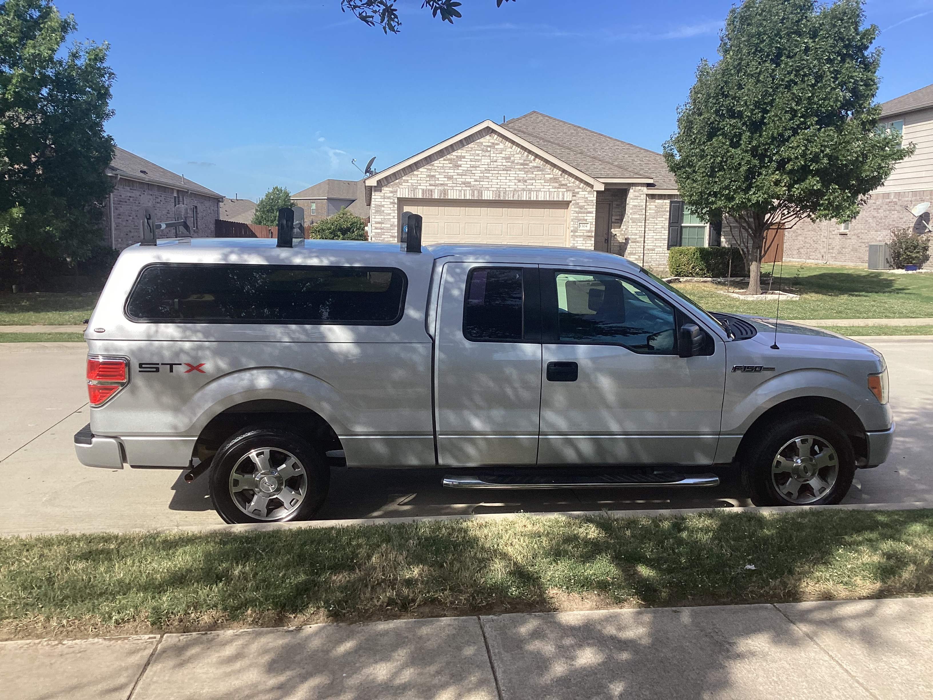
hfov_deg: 58.4
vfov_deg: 45.4
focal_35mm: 31
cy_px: 350
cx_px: 466
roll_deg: -1.4
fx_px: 836
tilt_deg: -7.4
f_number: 2.4
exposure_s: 1/981
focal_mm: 3.3
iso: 25
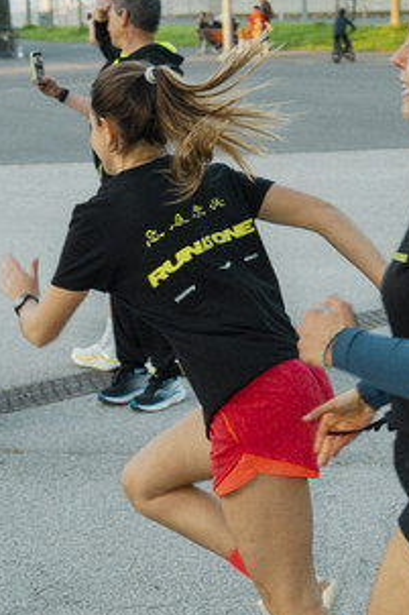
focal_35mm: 87
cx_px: 121
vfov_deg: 23.4
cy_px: 336
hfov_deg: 15.6
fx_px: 1484
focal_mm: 27.4
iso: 500
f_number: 3.2
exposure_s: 1/400
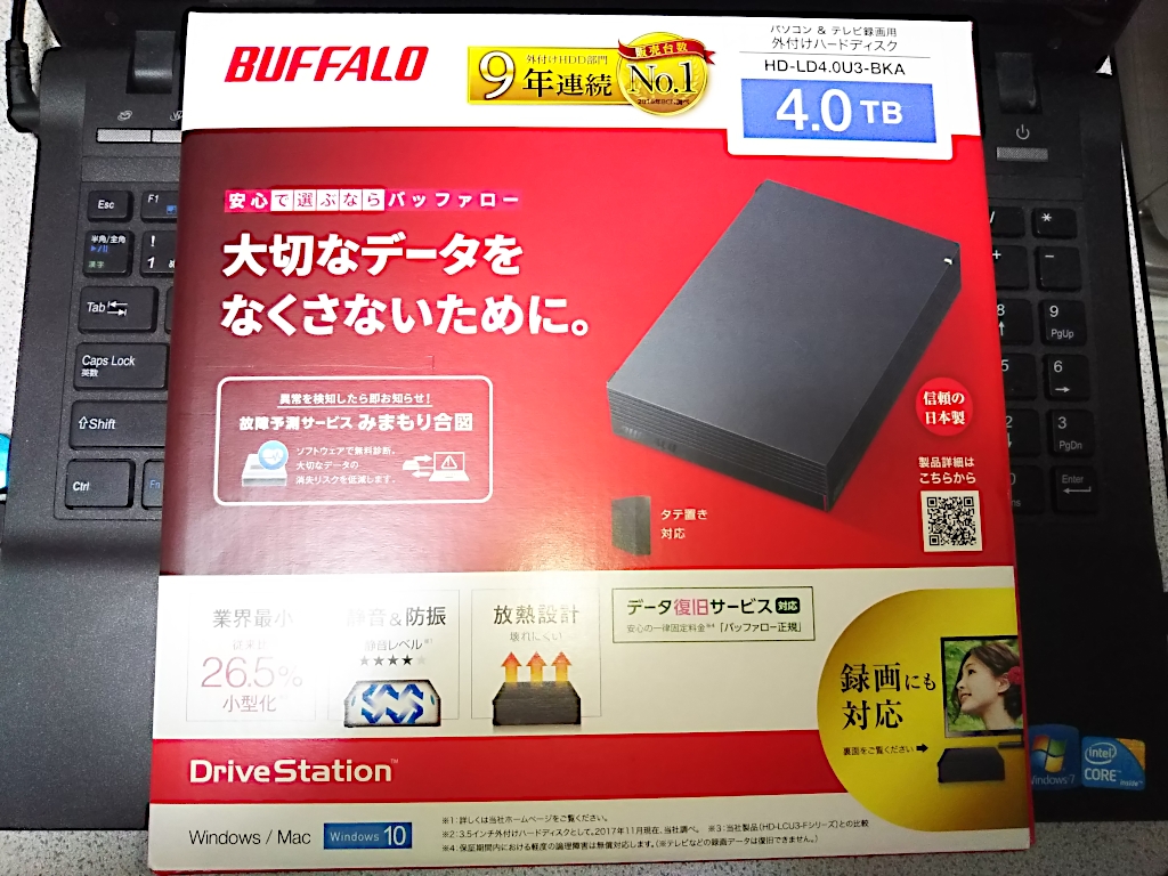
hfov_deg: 60.0
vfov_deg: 46.8
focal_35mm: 30
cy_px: 438
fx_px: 1012
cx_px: 584
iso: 125
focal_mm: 4
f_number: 2.2
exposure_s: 1/30
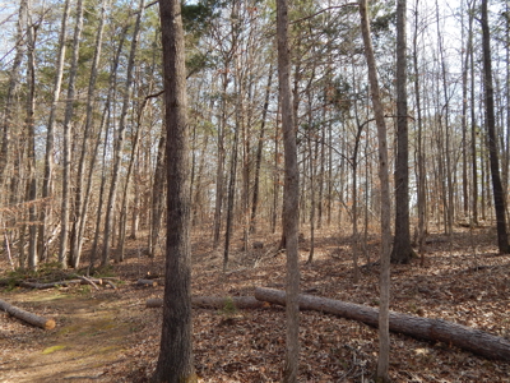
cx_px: 255
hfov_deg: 58.4
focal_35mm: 31
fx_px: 457
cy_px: 192
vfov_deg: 45.4
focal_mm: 5.6
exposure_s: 1/400
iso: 200
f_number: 3.2
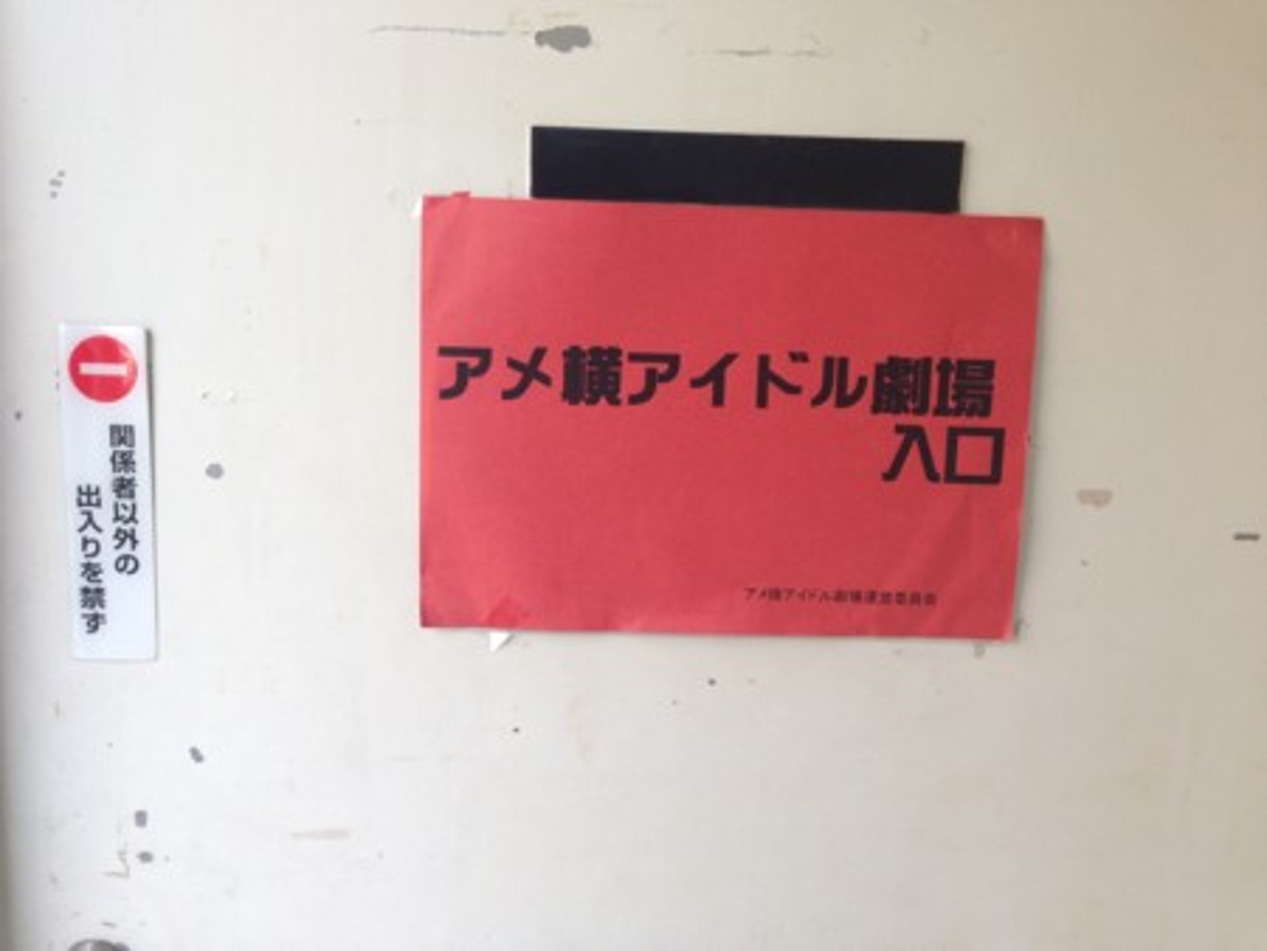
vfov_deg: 43.0
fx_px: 1208
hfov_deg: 55.3
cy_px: 476
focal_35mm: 33
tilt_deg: -8.8
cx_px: 634
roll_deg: -2.3
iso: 50
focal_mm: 4.12
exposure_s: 1/120
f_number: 2.4
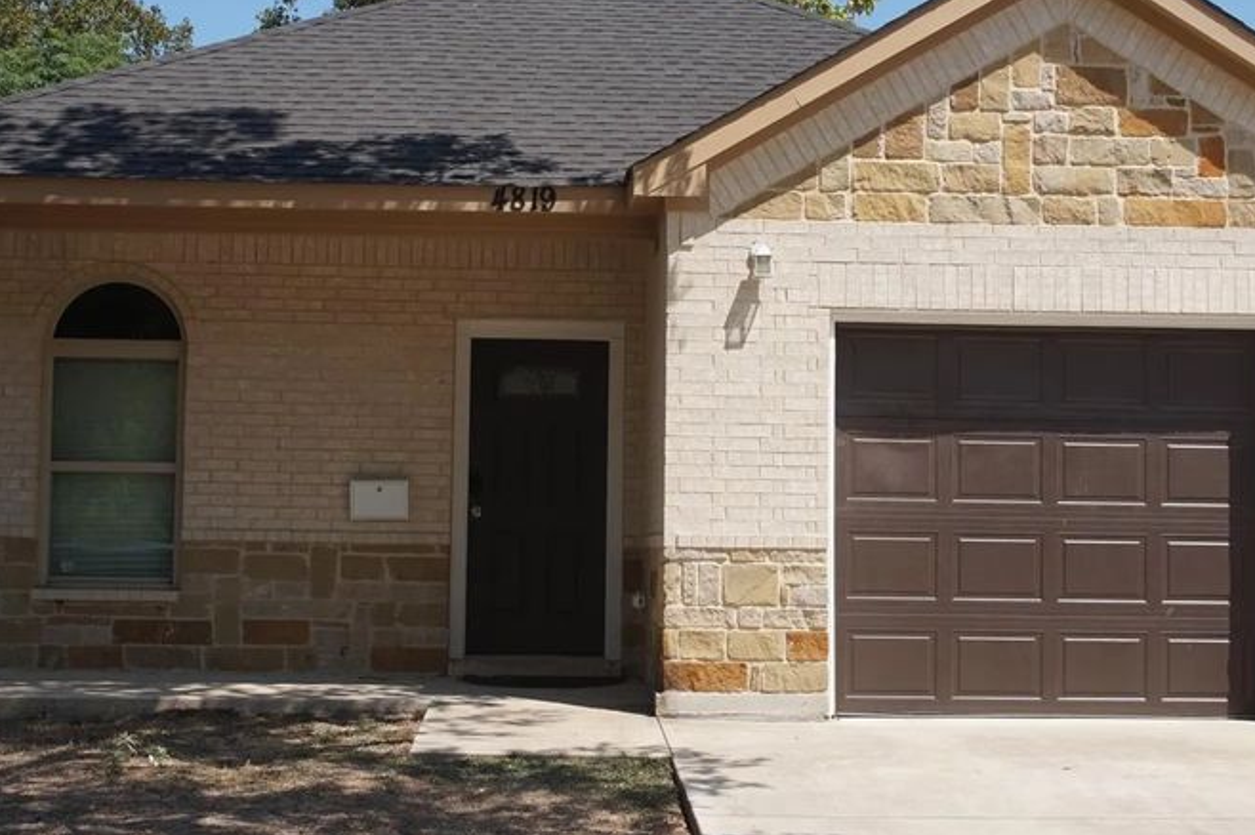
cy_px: 394
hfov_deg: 35.6
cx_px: 664
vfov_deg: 24.2
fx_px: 1951
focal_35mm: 56
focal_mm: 24
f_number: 8
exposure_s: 1/250
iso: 100
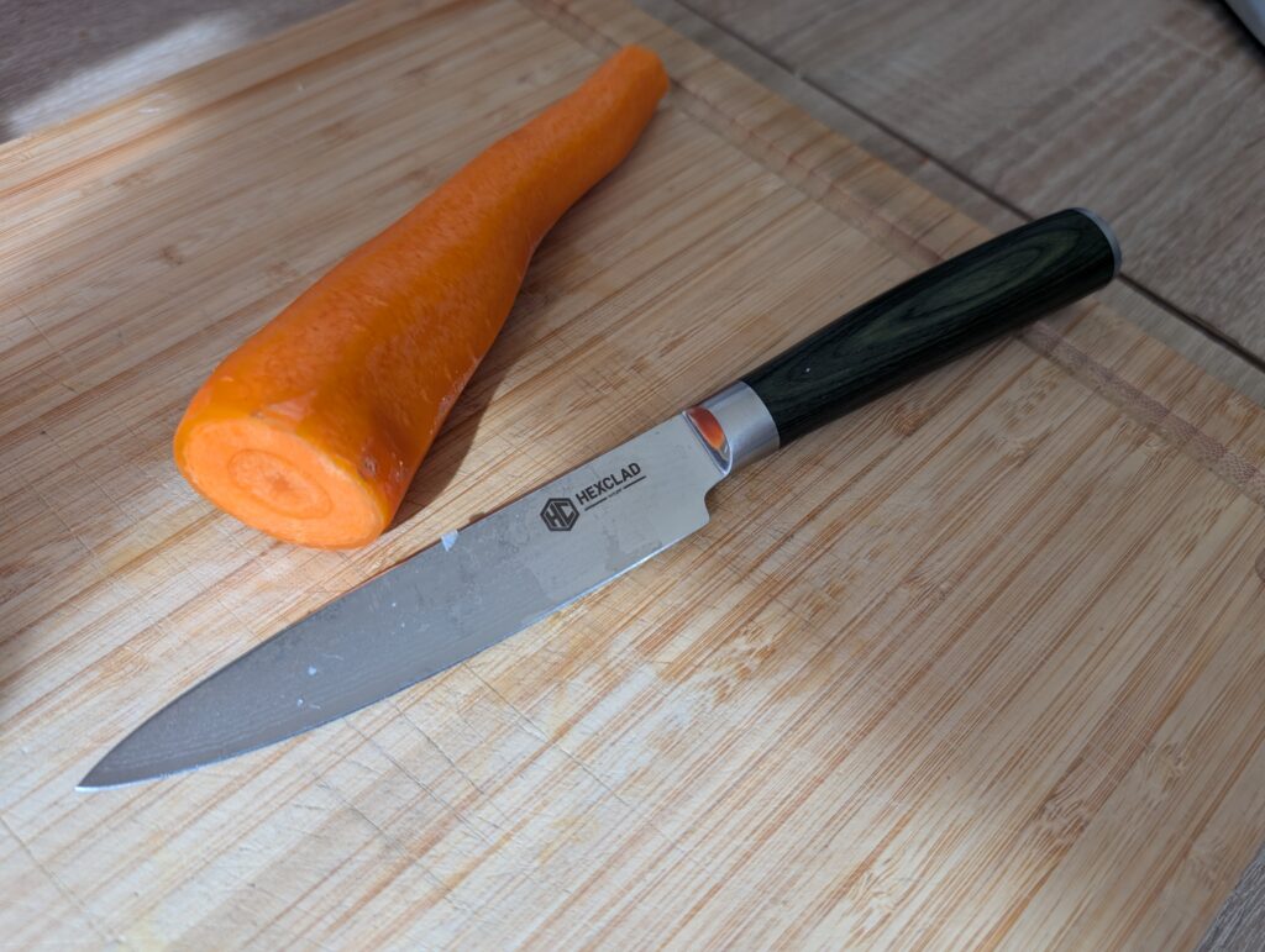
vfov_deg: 56.9
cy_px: 476
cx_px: 632
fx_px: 878
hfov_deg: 71.5
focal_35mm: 24
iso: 42
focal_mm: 6.9
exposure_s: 1/154
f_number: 1.68
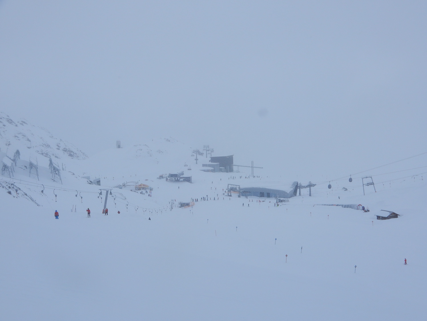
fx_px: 617
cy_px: 160
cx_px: 214
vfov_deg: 29.1
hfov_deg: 38.2
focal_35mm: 50
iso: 80
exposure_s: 1/2000
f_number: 5
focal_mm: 8.9
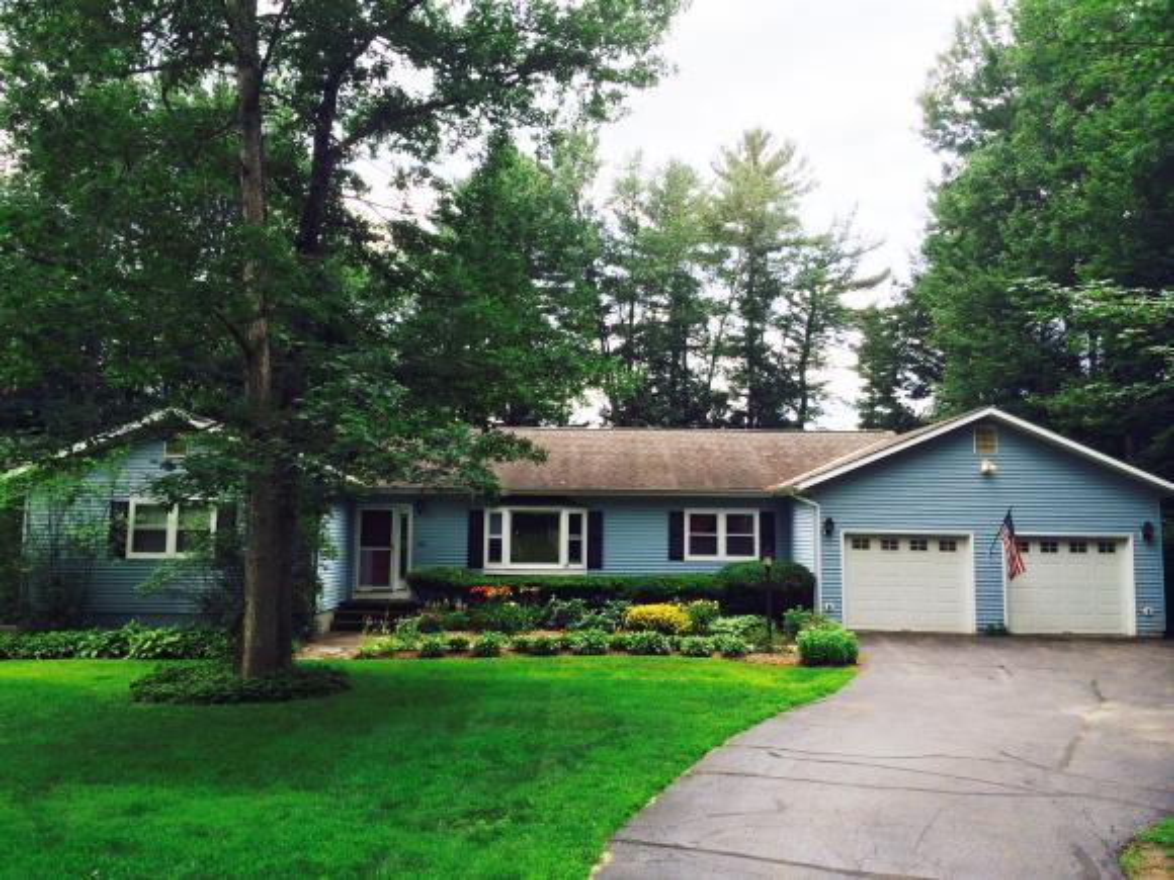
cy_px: 440
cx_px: 587
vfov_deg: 46.8
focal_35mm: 30
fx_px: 1017
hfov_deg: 60.0
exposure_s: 1/760
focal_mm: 4.12
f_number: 2.2
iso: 32
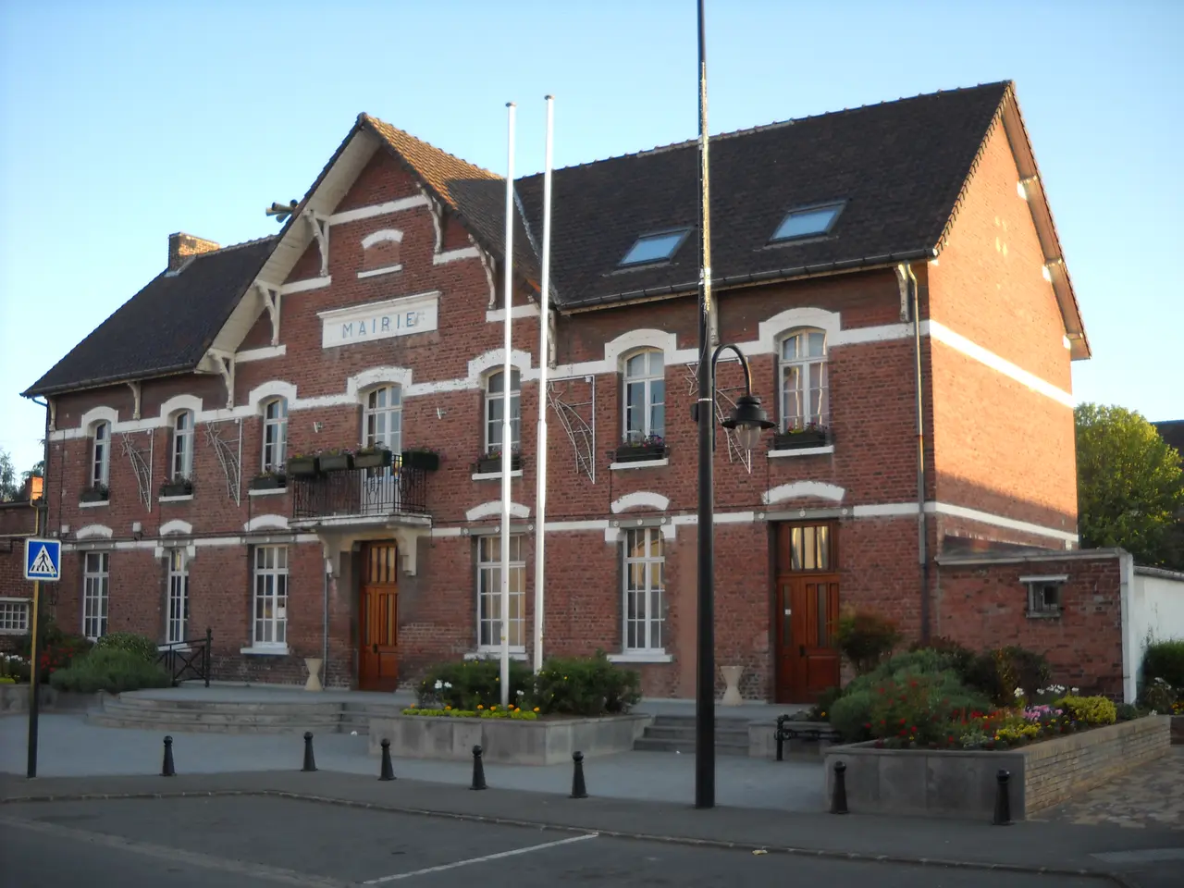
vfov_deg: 35.1
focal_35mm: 41
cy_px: 444
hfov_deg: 45.8
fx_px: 1402
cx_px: 592
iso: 64
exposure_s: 1/129
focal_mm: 6.72
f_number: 3.1
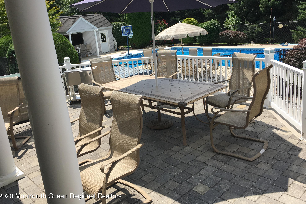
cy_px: 88
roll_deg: +6.9
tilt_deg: -14.2
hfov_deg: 60.3
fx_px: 263
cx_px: 150
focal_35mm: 31
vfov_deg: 42.2
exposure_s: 1/1282
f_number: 2.2
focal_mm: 4.15
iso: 25
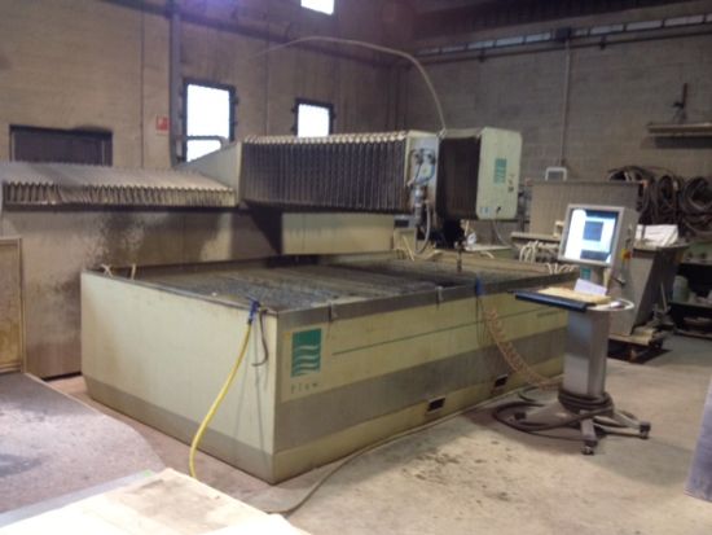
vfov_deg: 40.7
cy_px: 268
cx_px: 356
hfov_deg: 52.6
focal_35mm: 35
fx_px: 720
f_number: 2.4
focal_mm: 4.28
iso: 200
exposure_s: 1/20
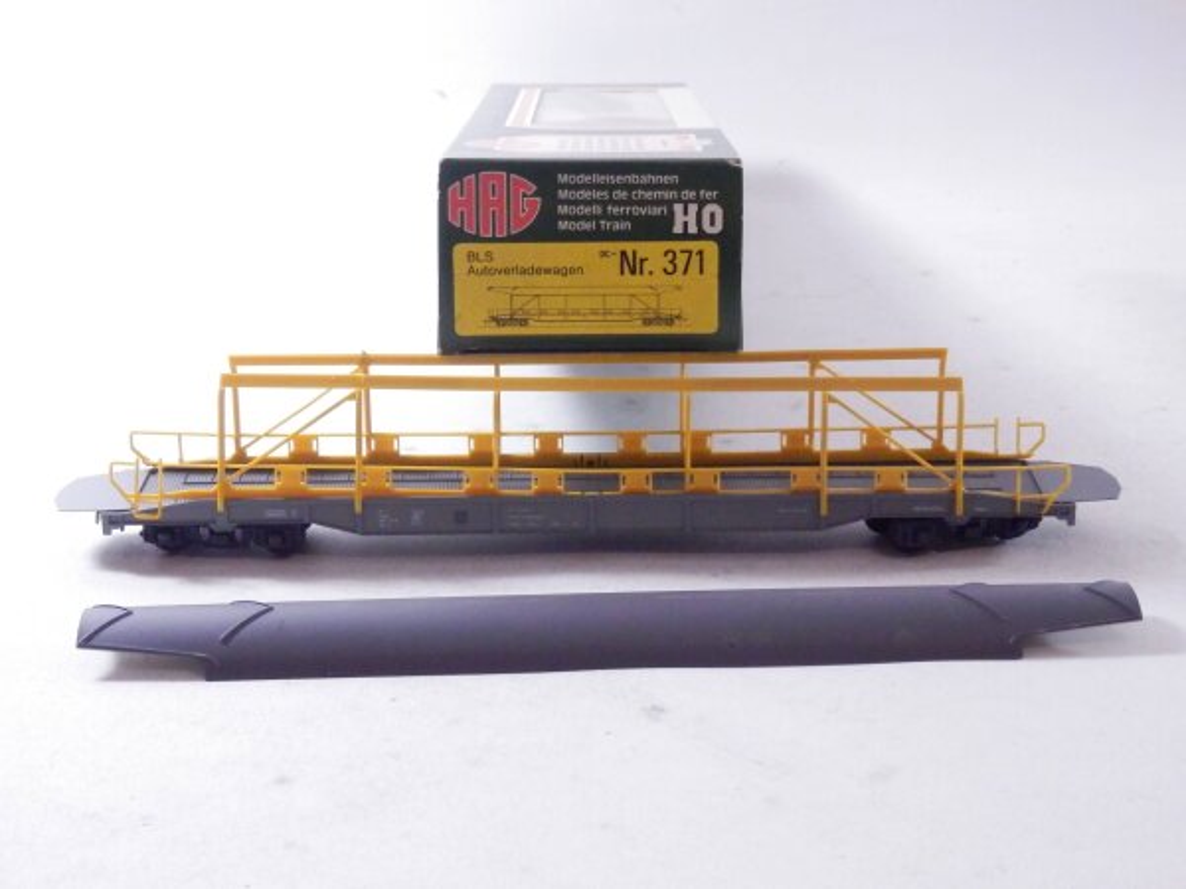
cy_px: 444
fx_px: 2261
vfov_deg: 22.3
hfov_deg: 29.4
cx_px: 593
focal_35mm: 66
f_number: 4.4
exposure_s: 1/160
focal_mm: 11.9
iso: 1250
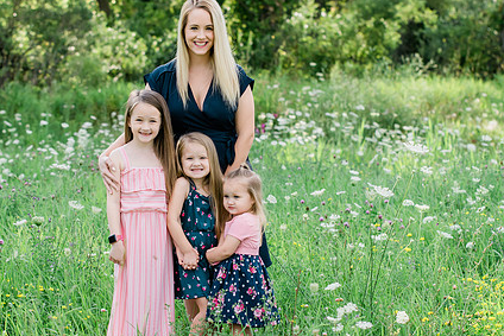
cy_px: 169
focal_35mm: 120
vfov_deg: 11.4
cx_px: 216
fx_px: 1680
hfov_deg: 17.0
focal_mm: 72
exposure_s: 1/800
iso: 250
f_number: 4.5
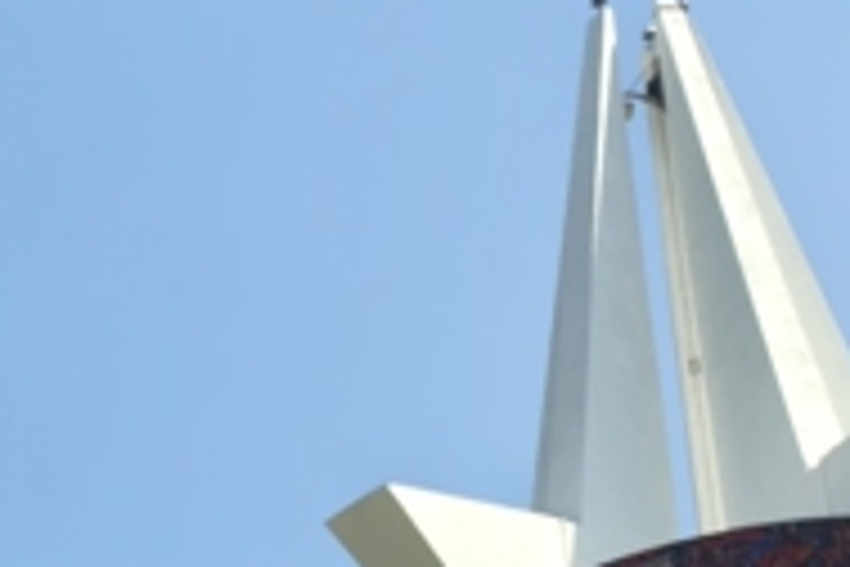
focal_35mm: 95
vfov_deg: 13.0
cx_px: -675
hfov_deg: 17.5
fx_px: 2243
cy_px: 1035
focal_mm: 5.59
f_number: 1.8
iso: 80
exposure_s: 1/1842
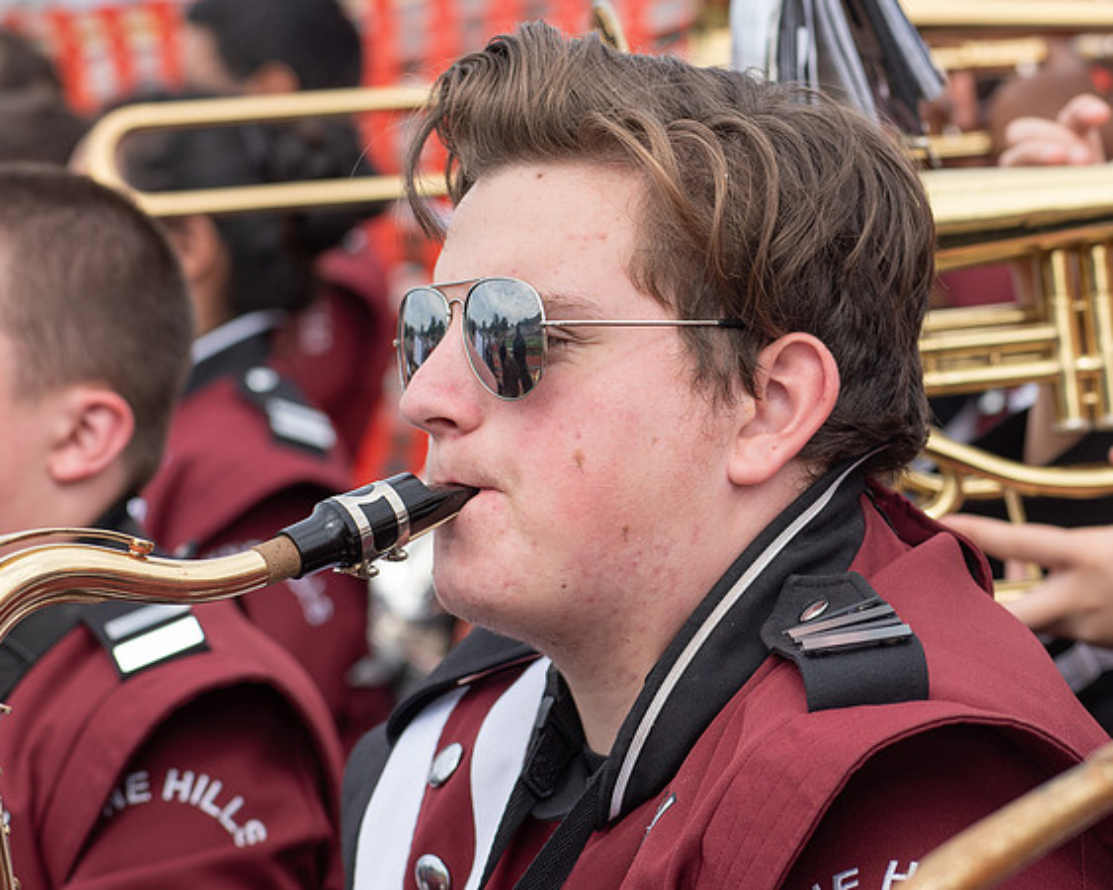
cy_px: 429
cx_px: 932
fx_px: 4452
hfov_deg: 14.2
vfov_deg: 11.4
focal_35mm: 135
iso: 200
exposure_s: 1/640
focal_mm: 86
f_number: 5
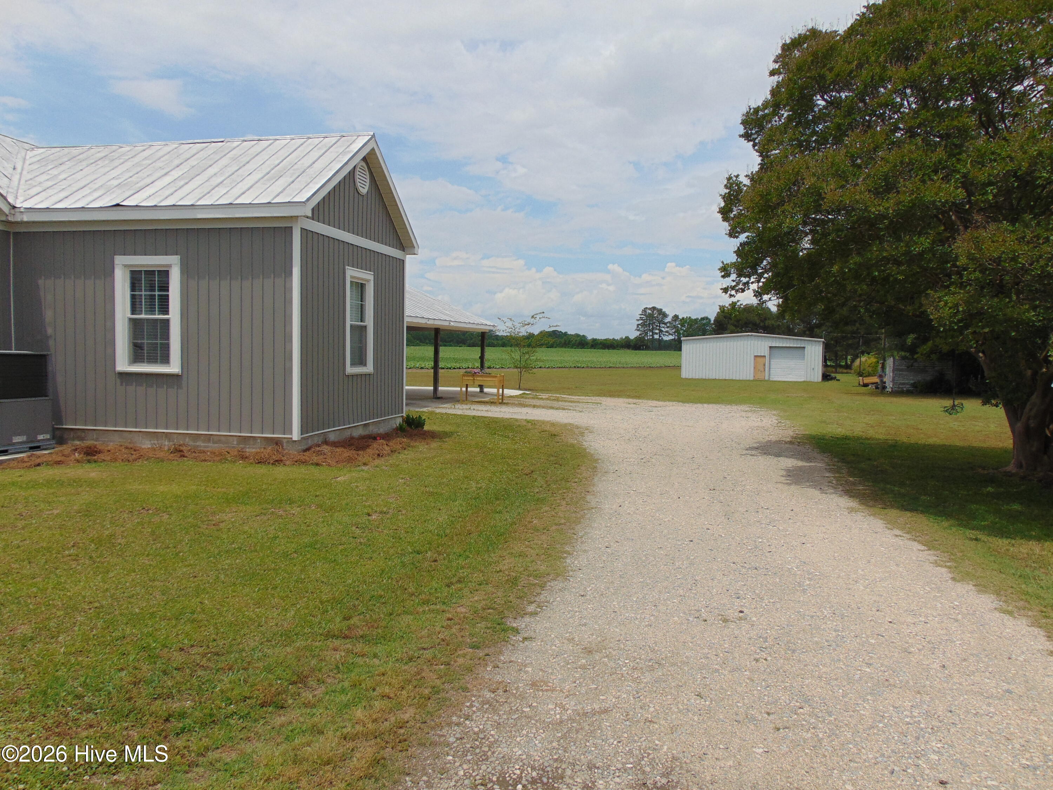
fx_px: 760
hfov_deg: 69.4
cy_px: 395
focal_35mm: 25
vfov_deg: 54.9
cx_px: 526
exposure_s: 1/500
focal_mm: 4.5
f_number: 7.7
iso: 80
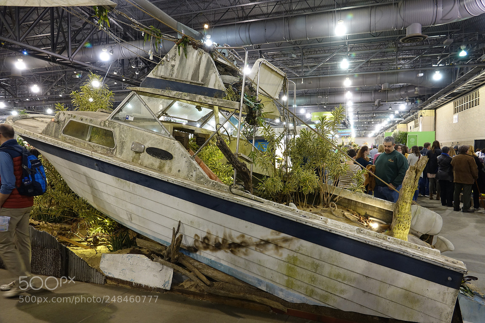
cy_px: 162
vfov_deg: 53.1
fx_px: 323
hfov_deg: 73.8
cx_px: 242
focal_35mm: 24
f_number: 2.4
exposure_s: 1/30
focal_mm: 8.8
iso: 320
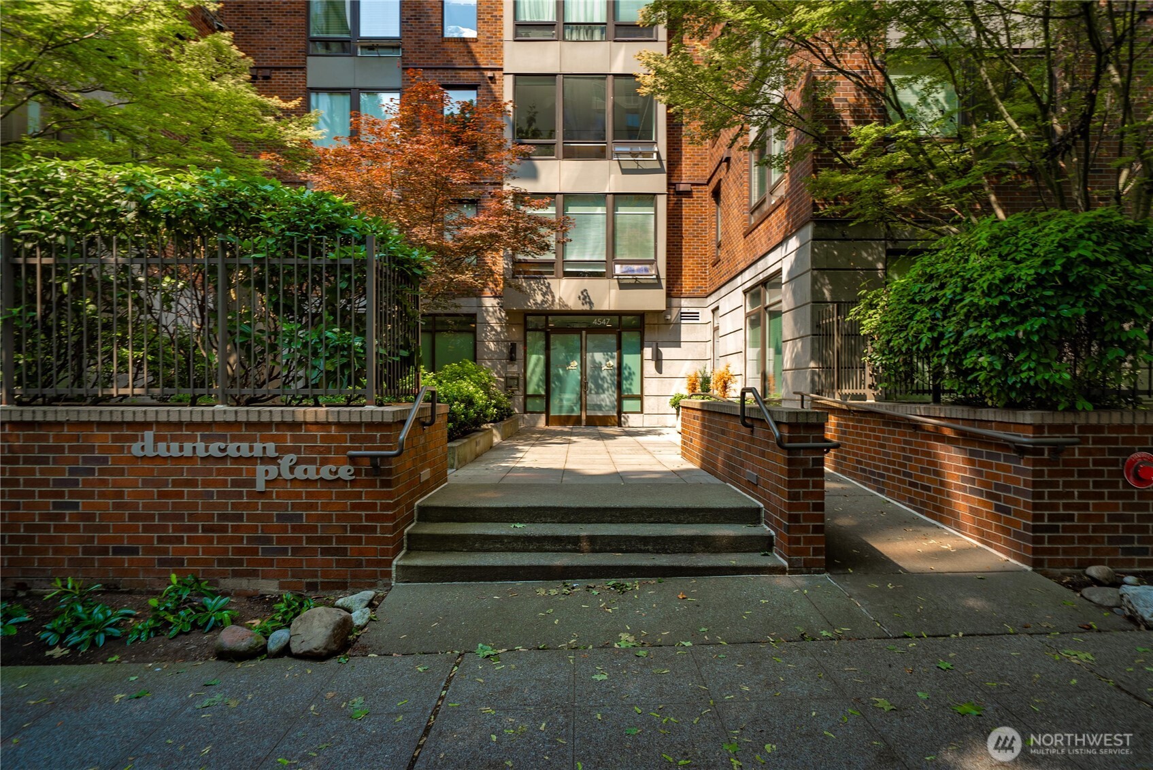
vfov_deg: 64.6
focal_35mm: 19
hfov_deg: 86.9
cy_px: 385
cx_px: 576
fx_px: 609
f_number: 7.1
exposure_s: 1/30
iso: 80
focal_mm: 19
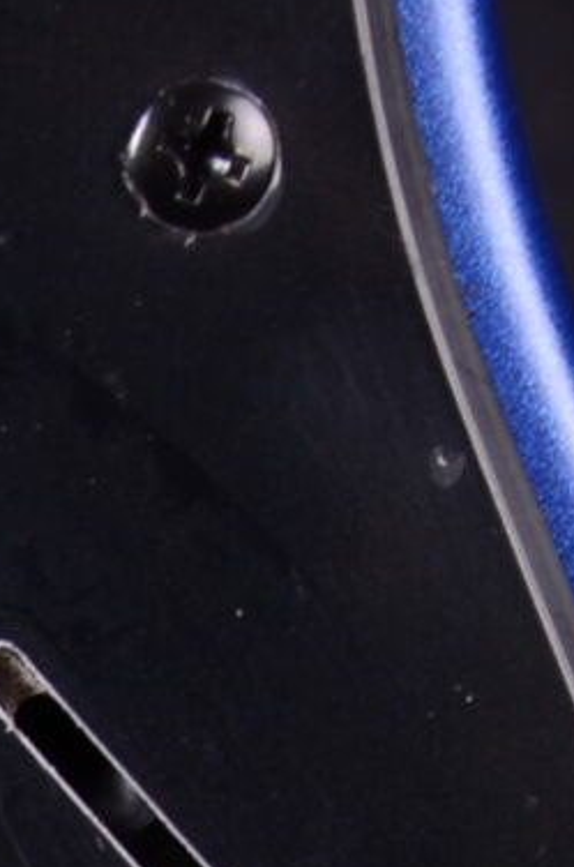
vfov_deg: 4.9
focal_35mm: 409
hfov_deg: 3.3
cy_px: 2117
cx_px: -922
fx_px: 9827
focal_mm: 40
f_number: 11
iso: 200
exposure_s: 1/200
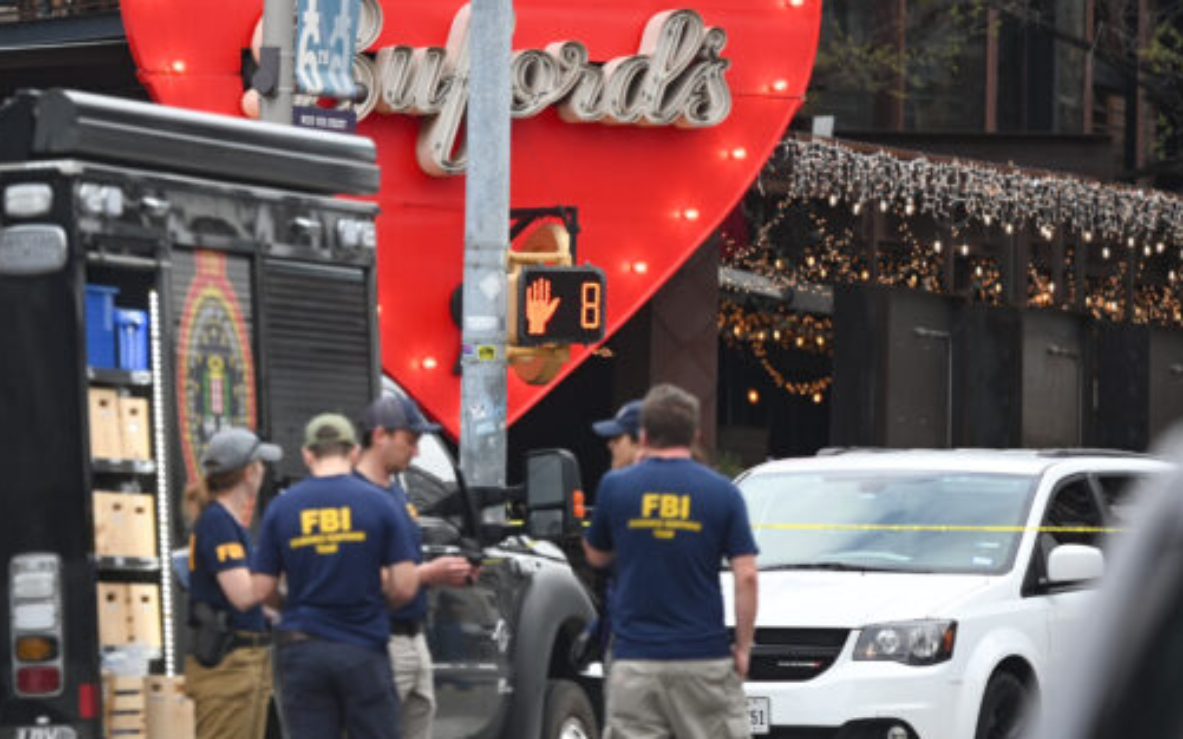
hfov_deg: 5.1
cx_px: 390
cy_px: 276
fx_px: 13282
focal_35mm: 412
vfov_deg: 3.2
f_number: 4.5
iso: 900
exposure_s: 1/1000
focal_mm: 300
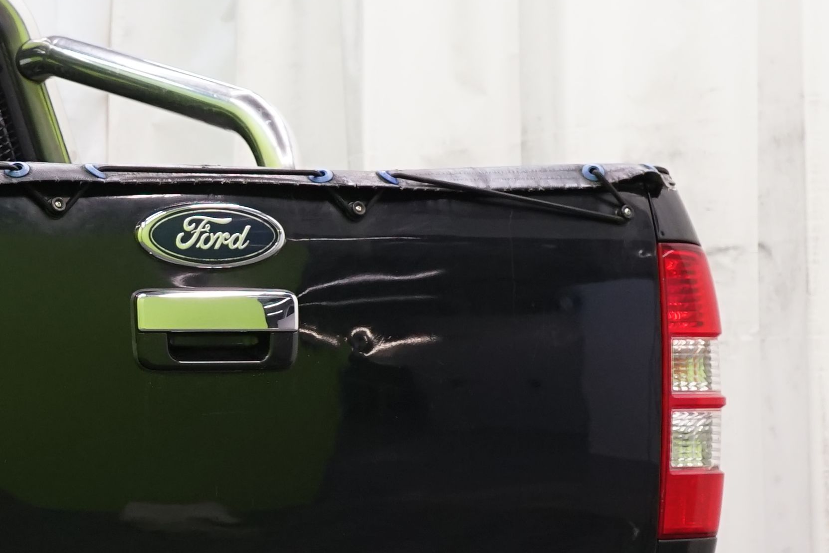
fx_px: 2993
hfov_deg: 15.2
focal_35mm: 130
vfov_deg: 10.5
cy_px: 441
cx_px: -164
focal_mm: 36
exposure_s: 1/50
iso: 800
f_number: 5.6
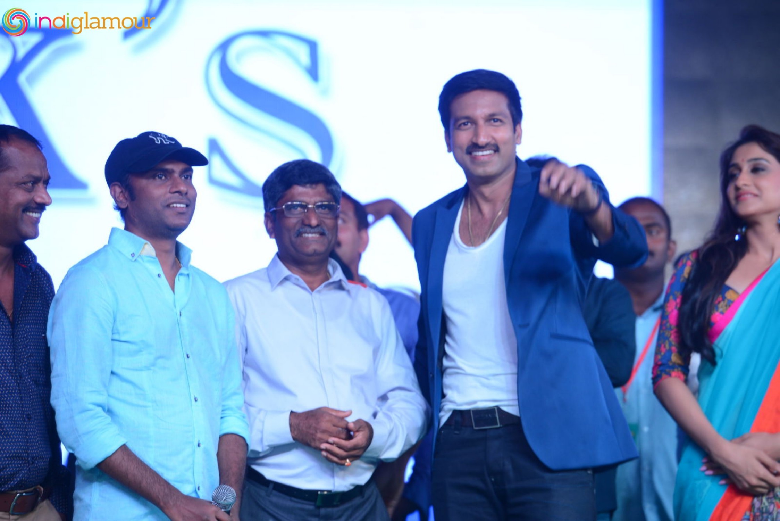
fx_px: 4010
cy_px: 260
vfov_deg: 7.4
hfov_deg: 11.1
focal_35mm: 185
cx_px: 390
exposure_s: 1/160
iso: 800
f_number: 7.1
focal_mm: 185
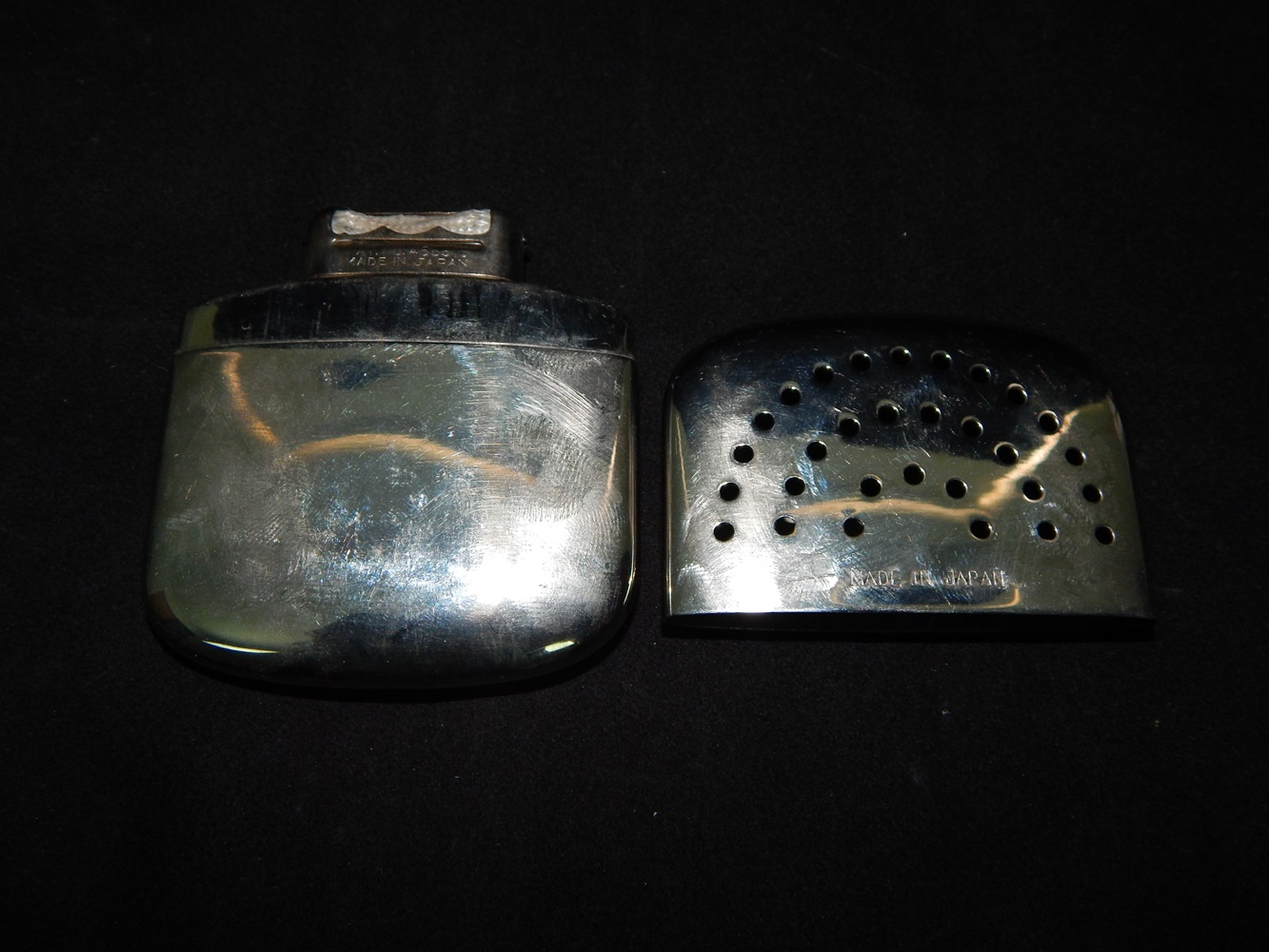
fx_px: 1137
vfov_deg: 45.4
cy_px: 476
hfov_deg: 58.3
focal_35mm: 31
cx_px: 634
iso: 200
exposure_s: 1/30
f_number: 6.5
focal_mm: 5.6
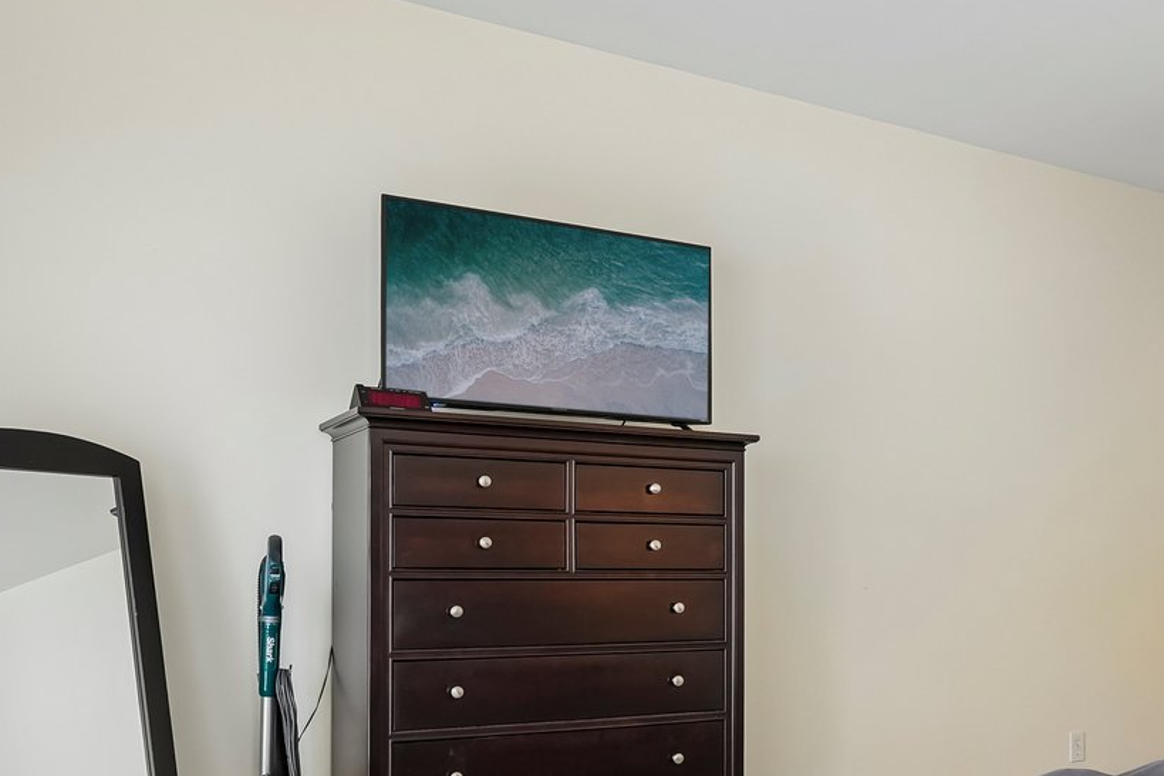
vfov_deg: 32.8
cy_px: 575
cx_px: 988
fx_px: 1293
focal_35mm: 40
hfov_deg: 45.1
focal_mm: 16
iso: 500
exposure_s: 1/30
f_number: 8
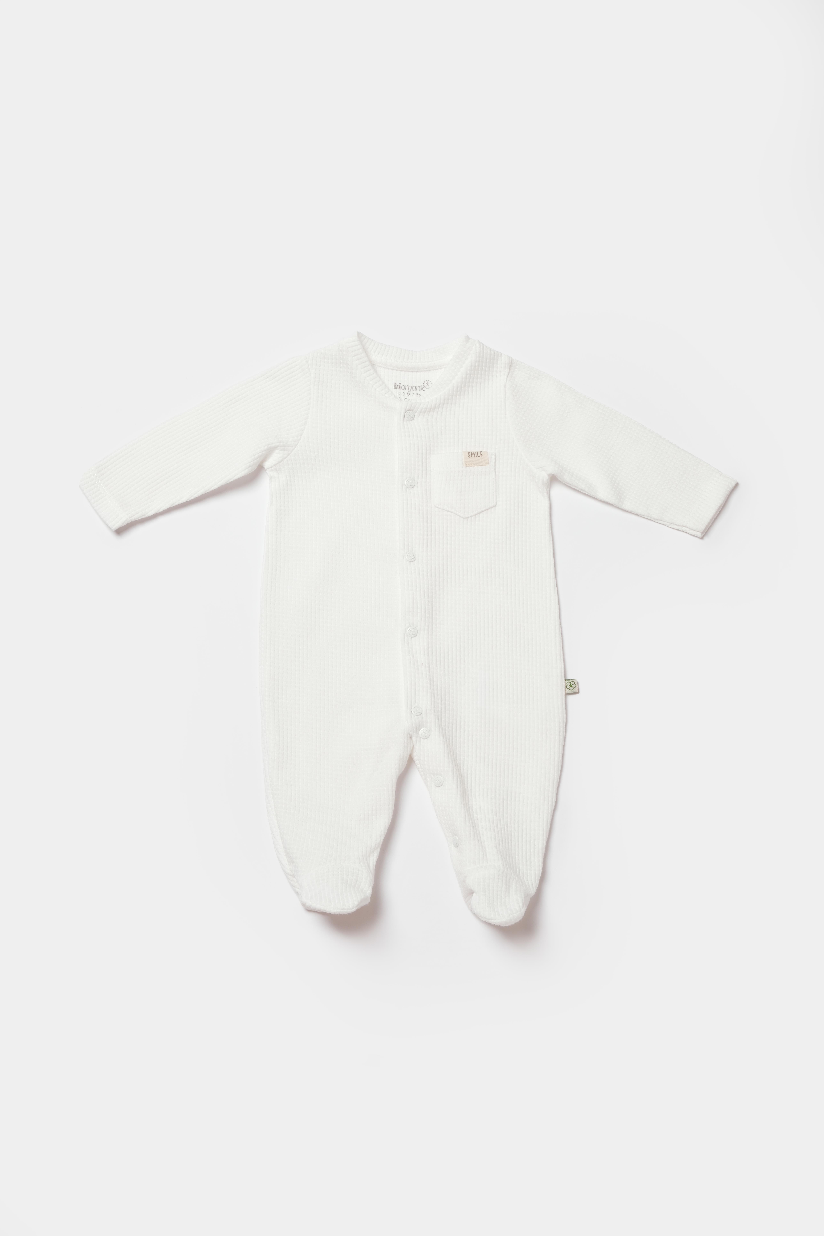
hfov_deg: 25.1
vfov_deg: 36.9
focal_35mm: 54
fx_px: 1854
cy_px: 618
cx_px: 412
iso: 125
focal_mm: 35.8
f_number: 13
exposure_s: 1/125
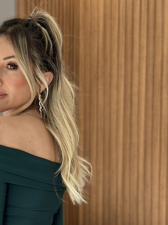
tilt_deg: -5.2
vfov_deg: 21.5
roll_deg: +0.1
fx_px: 576
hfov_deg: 16.4
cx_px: 18
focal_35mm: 89
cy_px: 201
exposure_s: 1/302
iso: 80
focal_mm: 6.86
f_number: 1.78
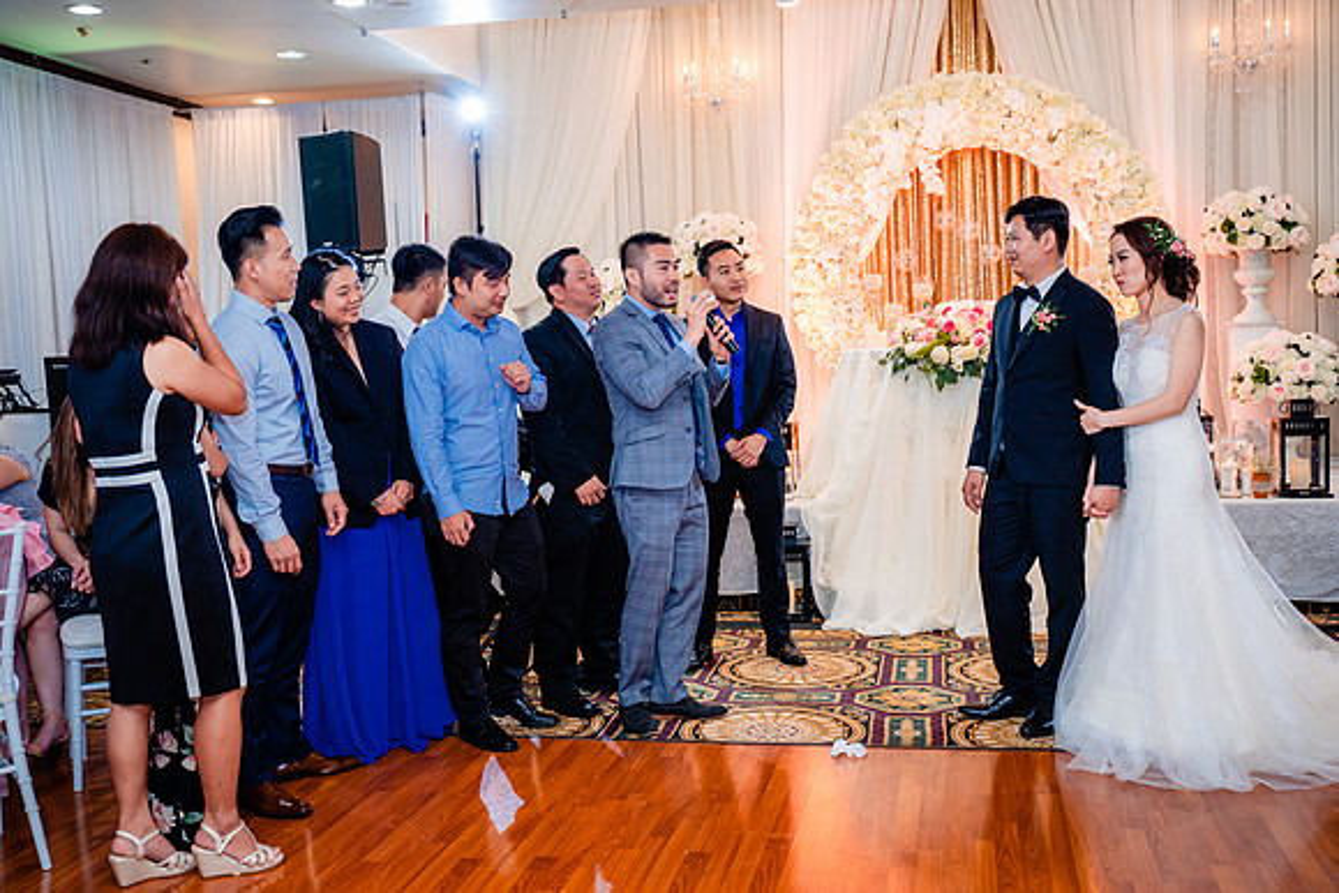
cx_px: 670
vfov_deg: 35.1
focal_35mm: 38
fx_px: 1414
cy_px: 446
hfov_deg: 50.7
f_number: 3.5
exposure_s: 1/160
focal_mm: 38
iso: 1000
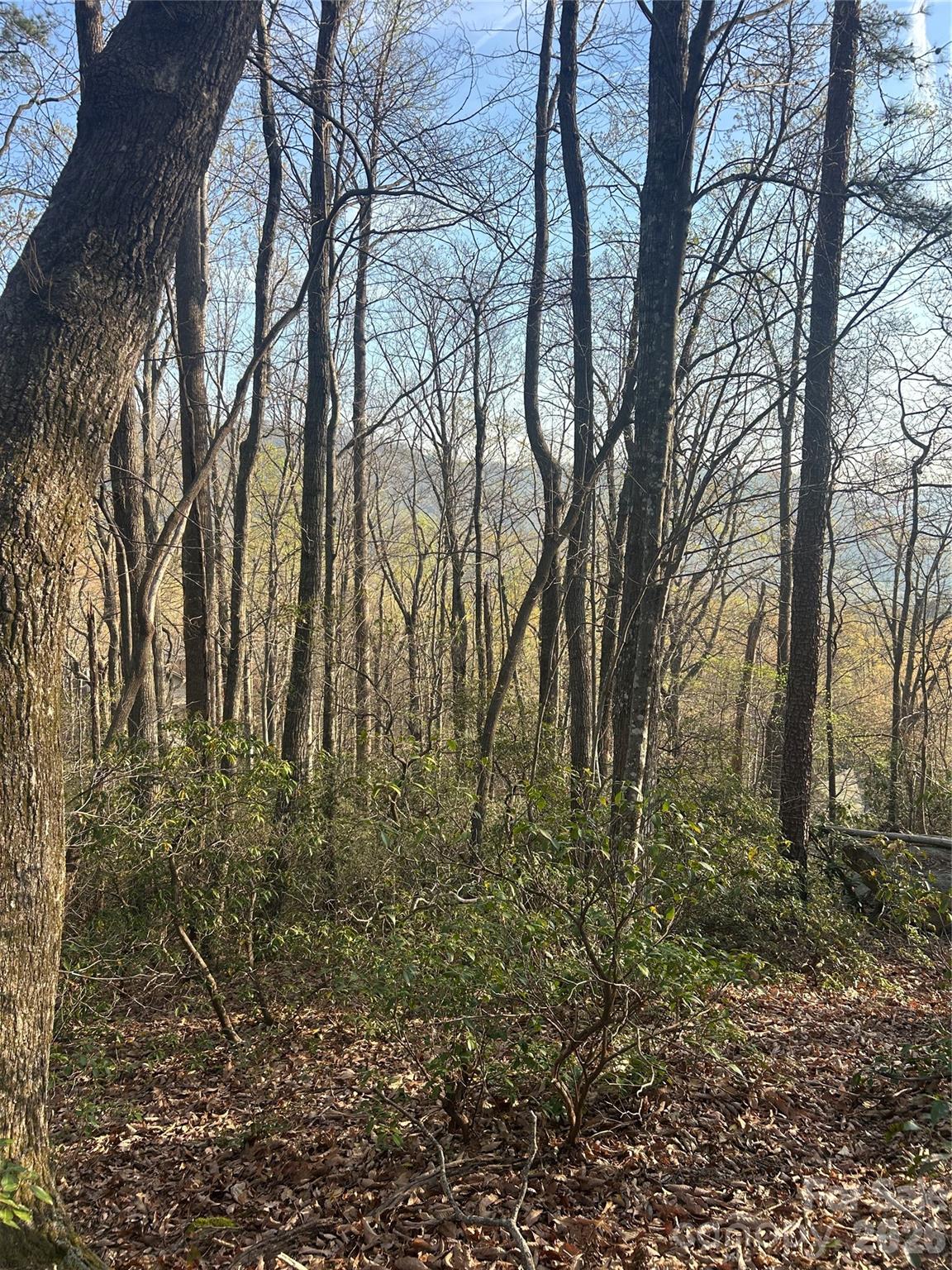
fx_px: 953
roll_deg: +0.7
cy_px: 635
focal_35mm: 26
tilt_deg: -5.2
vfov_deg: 67.3
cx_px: 476
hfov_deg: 53.1
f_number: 1.5
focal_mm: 5.7
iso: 50
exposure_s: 1/887
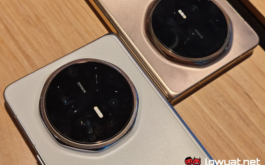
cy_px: 72
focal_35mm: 49
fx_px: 354
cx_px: 132
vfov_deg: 26.3
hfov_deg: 41.1
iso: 64
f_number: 1.6
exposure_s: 1/100
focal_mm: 5.4
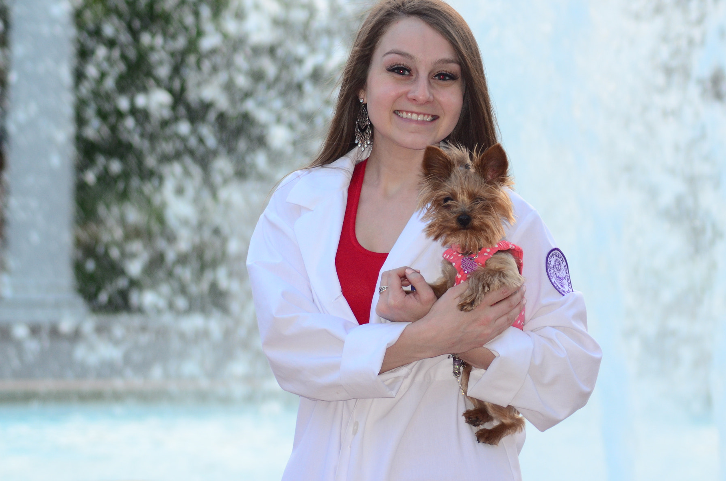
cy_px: 217
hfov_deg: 9.8
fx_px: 4226
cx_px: 403
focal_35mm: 210
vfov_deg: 6.5
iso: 800
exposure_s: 1/200
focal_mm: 122
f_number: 5.6
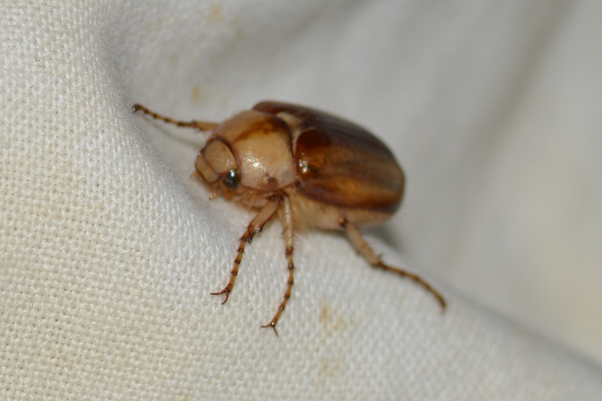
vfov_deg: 9.1
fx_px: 2508
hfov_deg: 13.7
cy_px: 200
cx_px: 301
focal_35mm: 150
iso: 100
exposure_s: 1/200
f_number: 11
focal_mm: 100
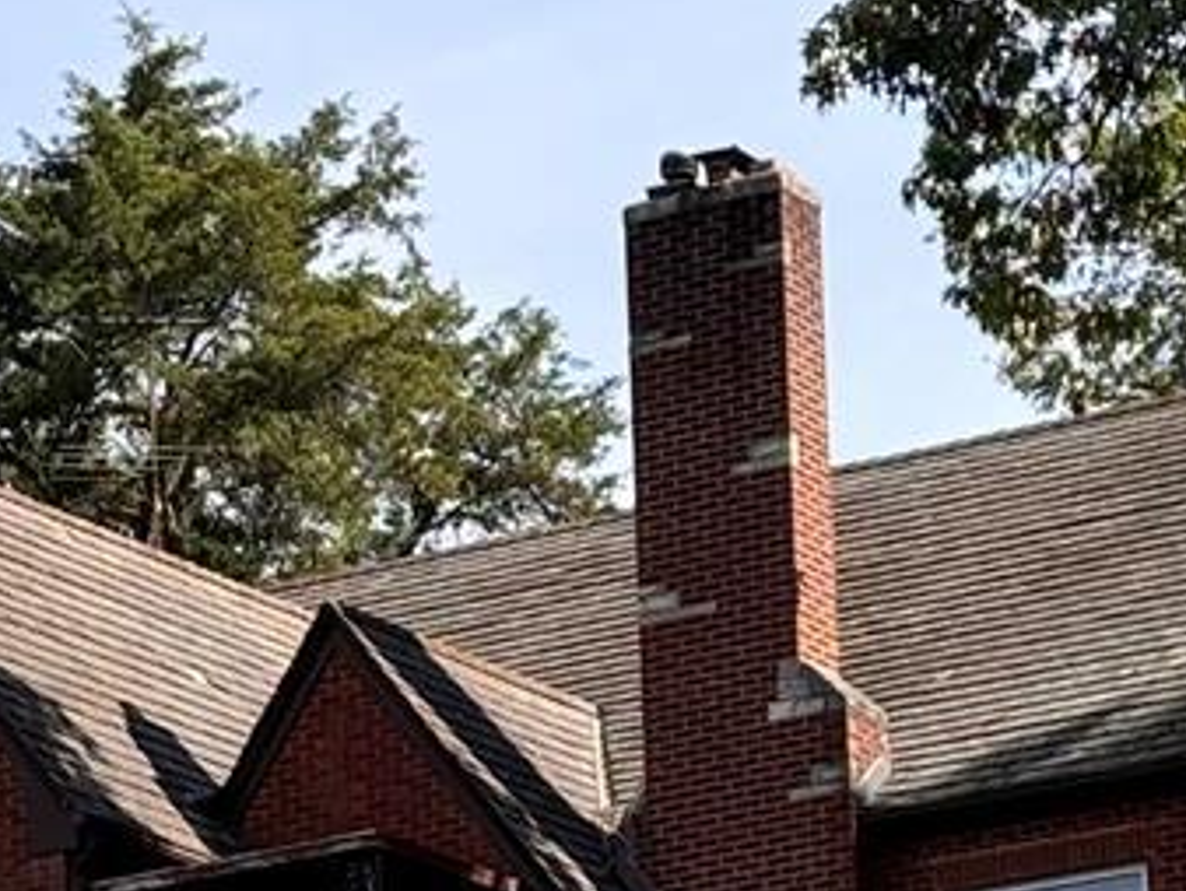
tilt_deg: +11.8
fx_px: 7783
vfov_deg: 6.5
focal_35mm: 227
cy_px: 1238
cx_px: 432
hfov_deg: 8.7
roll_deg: +1.8
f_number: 1.78
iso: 64
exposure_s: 1/2331
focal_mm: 6.76
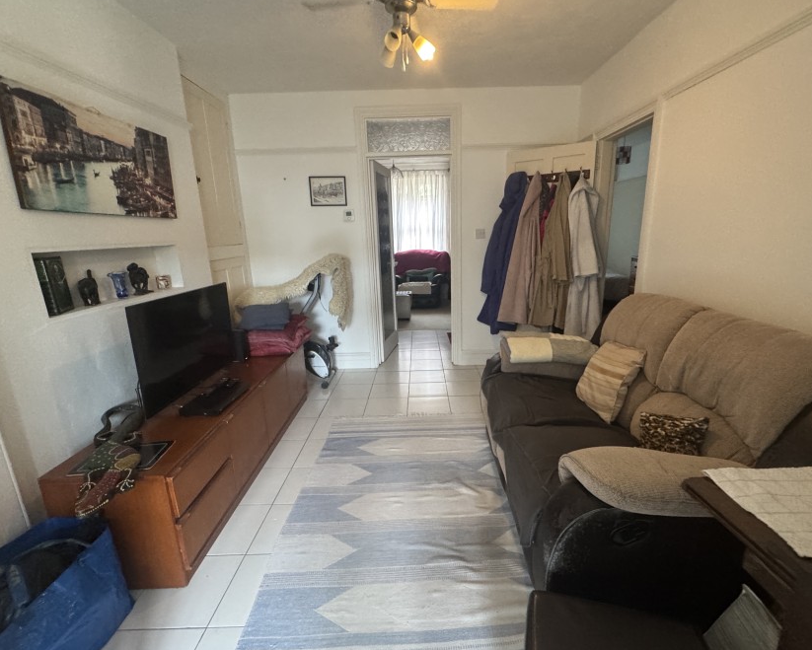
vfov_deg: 77.0
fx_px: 409
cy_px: 336
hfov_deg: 89.6
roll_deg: +1.8
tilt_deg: -12.1
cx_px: 424
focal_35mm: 17
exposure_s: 1/60
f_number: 2.2
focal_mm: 2.22
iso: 640
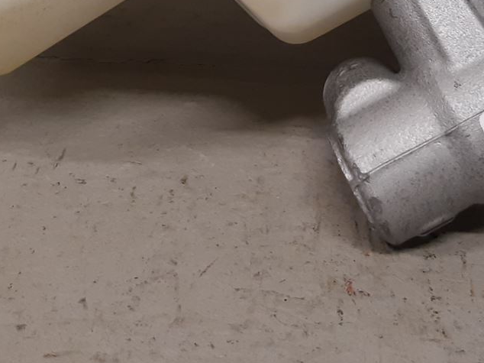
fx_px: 1174
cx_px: 337
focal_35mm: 84
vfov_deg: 16.9
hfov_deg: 23.2
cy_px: -58
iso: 125
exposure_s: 1/50
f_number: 1.7
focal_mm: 3.93
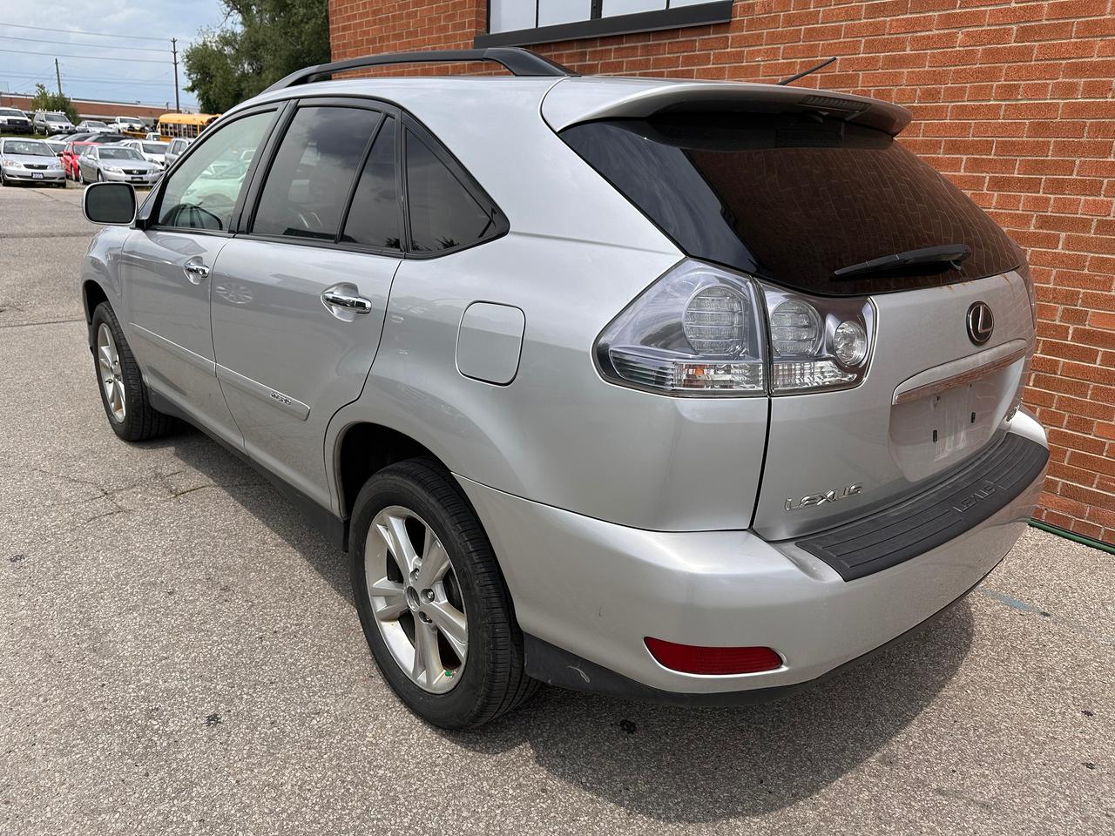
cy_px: 418
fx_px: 773
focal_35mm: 24
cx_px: 558
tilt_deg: -18.1
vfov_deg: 56.8
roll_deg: -2.4
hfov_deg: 71.6
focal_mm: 6.86
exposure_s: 1/5263
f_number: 1.78
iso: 80
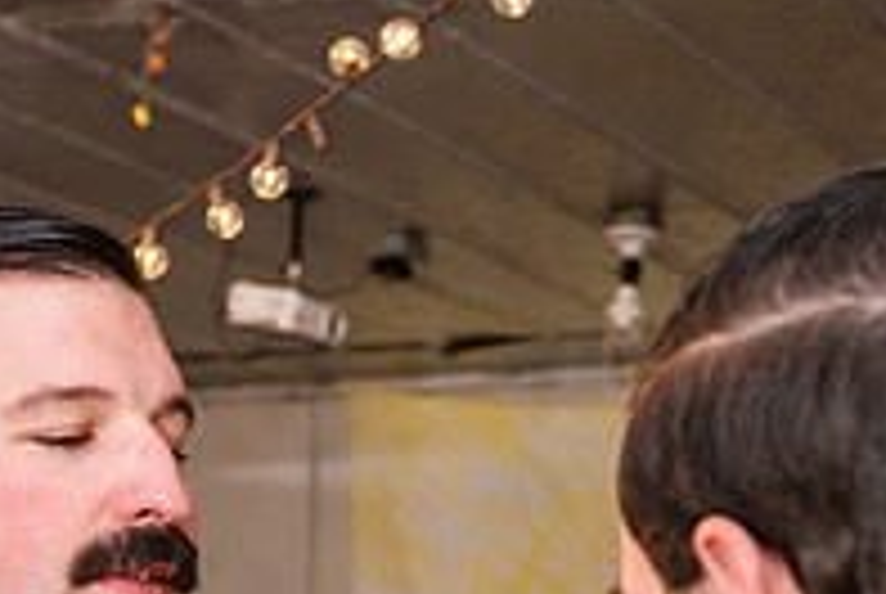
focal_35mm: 103
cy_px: 785
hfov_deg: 19.8
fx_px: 2539
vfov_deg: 12.9
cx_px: 396
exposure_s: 1/60
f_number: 4
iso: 640
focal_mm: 35
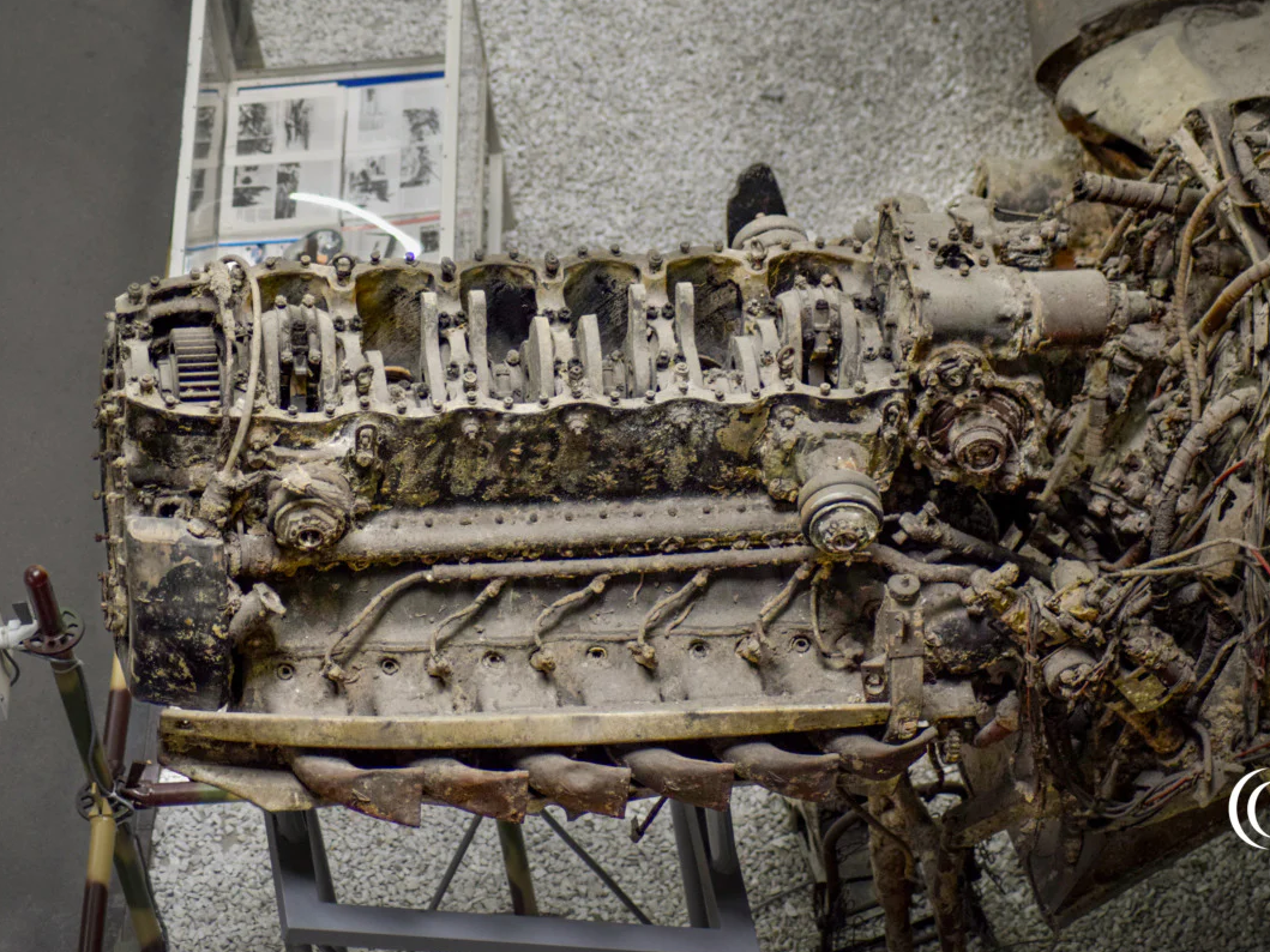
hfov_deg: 16.1
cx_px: 703
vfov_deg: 12.1
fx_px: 4495
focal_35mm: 123
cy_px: 476
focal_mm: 75
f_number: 4
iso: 1800
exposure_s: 1/125
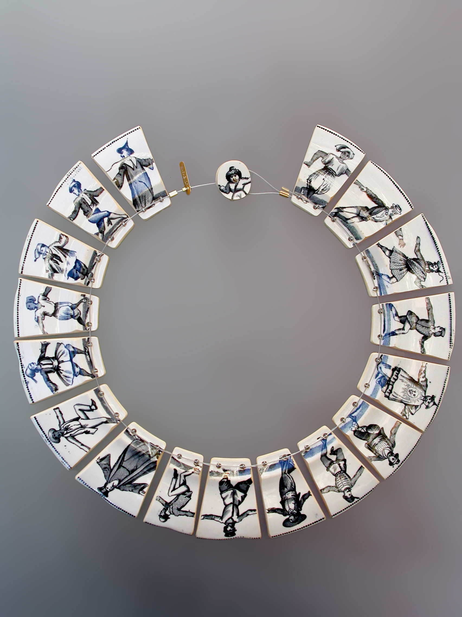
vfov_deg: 38.9
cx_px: 231
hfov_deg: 29.7
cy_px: 308
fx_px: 872
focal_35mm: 49
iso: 100
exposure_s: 1/101
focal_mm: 10.2
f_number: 4.1
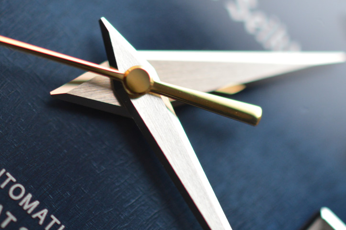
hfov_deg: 20.4
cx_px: 134
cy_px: 83
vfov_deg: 13.6
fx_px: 960
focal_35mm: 100
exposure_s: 1/60
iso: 500
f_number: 4.2
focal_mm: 40
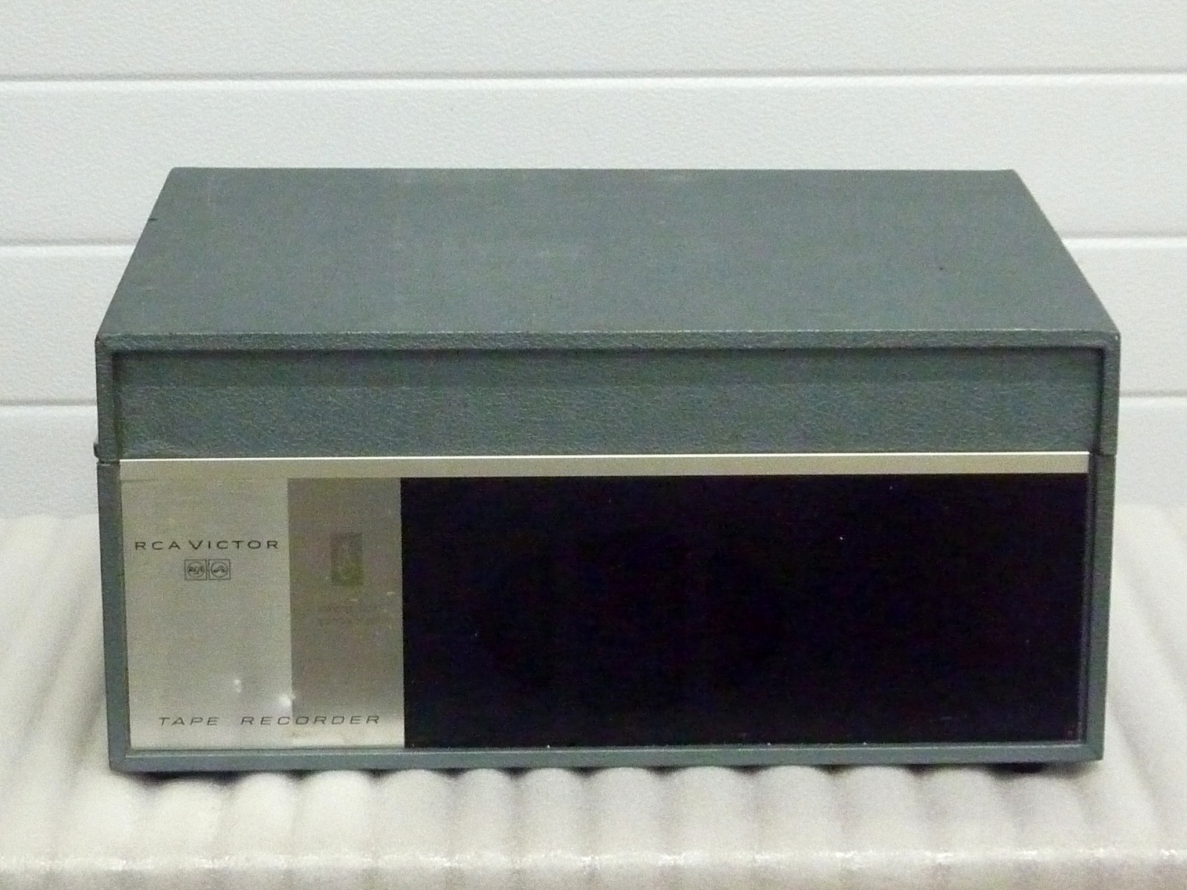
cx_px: 594
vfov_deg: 14.8
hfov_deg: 19.6
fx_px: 3429
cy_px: 445
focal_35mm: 100
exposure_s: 1/25
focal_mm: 9.1
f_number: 3.9
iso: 800
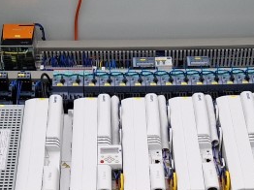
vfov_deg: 15.1
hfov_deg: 21.7
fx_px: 660
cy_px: 288
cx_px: 160
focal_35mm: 90
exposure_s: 1/426
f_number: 1.8
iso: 50
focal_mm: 5.4
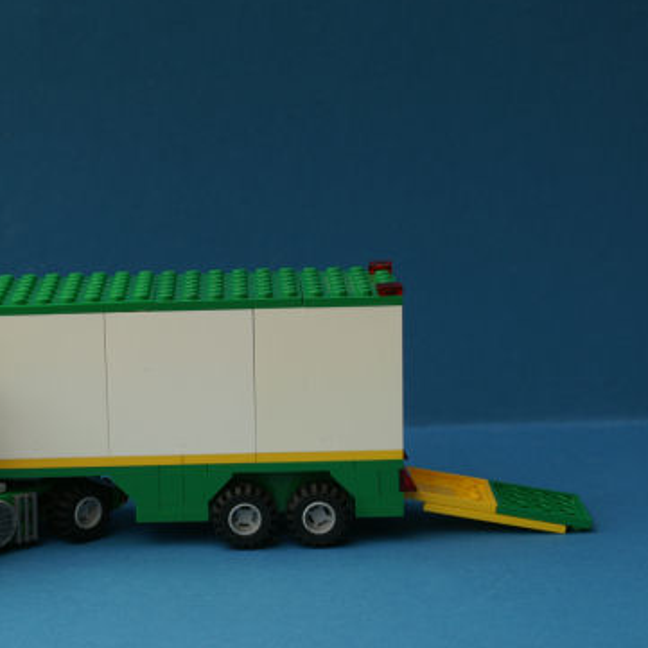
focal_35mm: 106
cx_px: 194
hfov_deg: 16.4
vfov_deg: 16.4
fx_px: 2245
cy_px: 319
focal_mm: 50
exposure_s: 1/45
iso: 100
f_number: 6.7
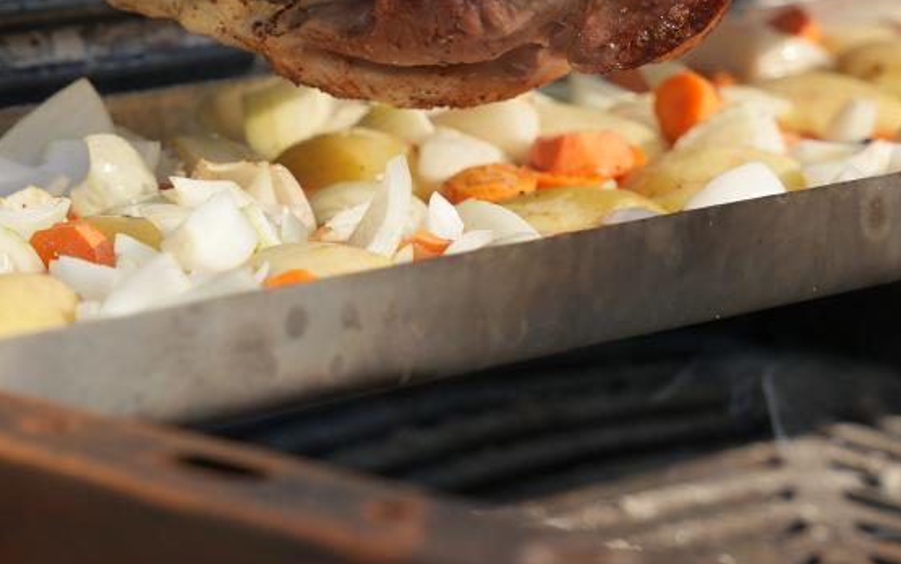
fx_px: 4685
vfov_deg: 6.9
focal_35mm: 191
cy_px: 139
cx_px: 489
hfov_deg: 11.0
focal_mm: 54.2
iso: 100
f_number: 3.5
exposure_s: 1/1000
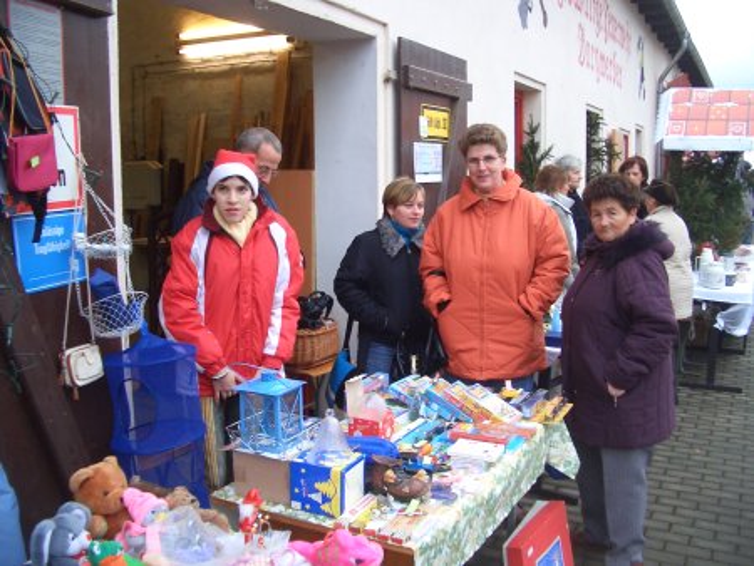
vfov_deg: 40.7
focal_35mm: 35
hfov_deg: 52.6
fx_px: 763
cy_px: 283
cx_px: 377
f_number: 2.6
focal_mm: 5.8
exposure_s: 1/60
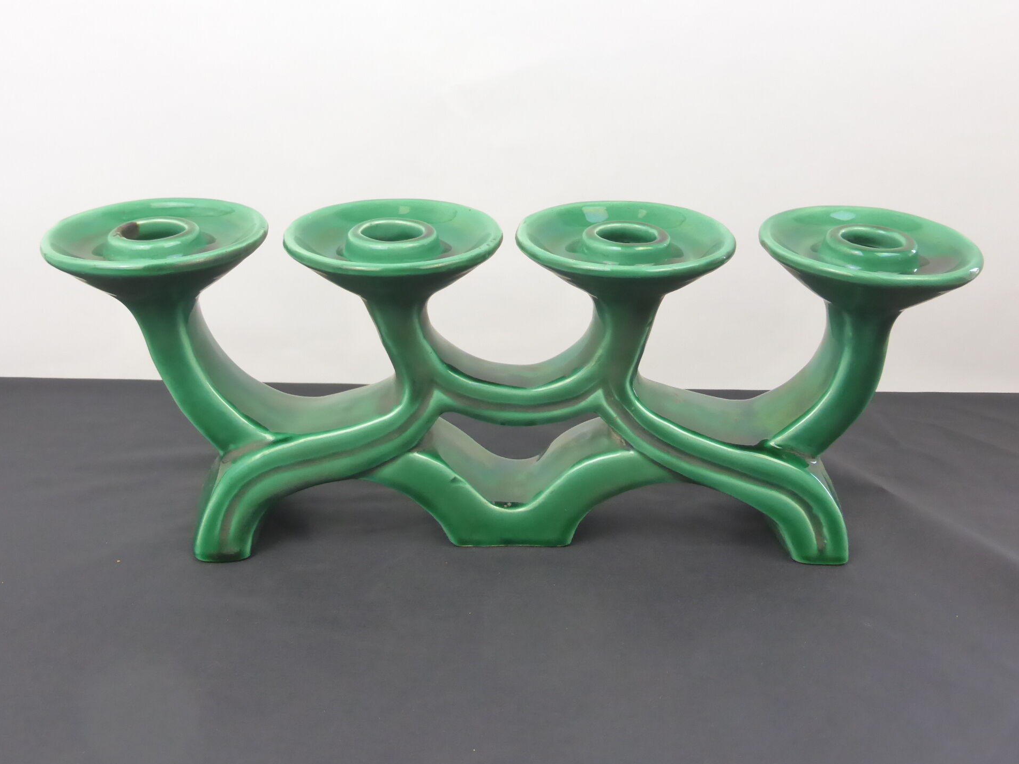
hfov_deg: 44.8
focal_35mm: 42
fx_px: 1236
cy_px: 381
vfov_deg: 34.3
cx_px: 521
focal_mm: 6.9
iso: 500
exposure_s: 1/60
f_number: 3.9
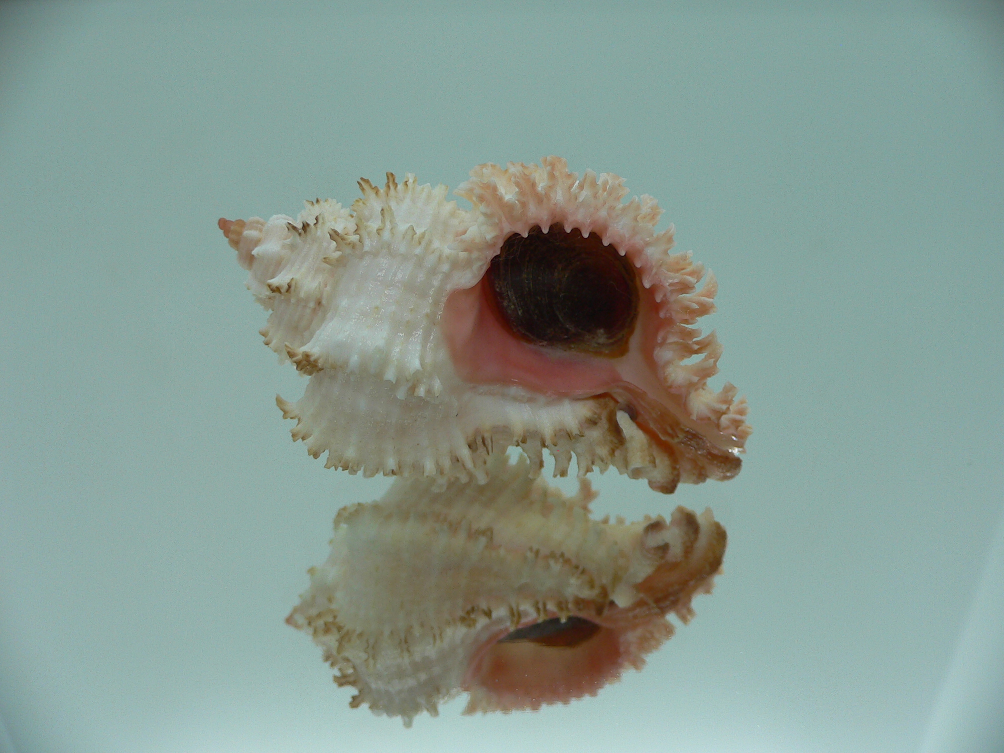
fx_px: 1015
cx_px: 502
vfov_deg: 40.7
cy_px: 376
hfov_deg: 52.6
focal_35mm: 35
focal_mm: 4.6
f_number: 2.8
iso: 80
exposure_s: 1/60
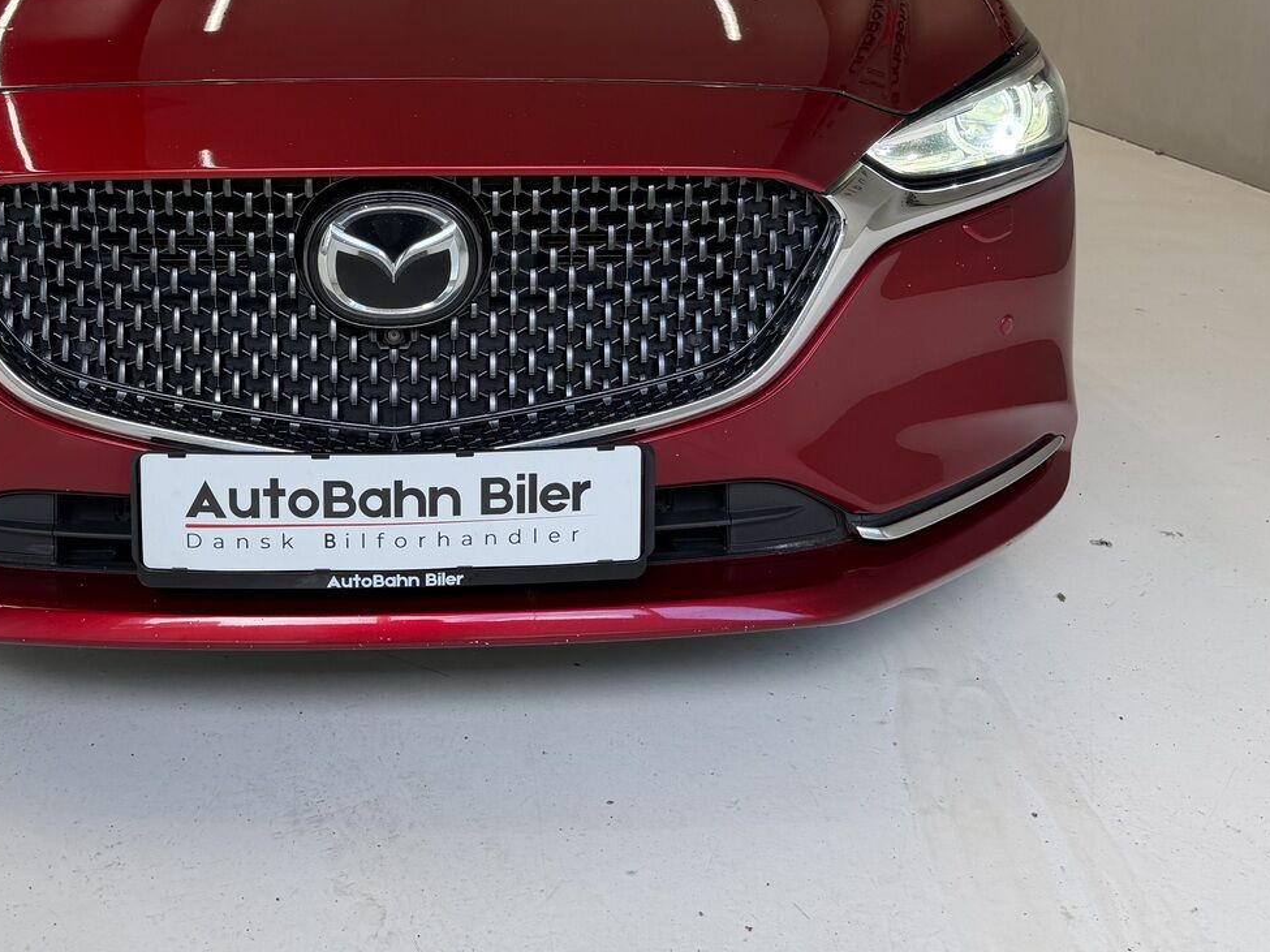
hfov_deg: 44.3
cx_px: 449
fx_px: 1541
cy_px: 129
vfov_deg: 32.9
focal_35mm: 42
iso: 80
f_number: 1.78
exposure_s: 1/100
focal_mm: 6.76
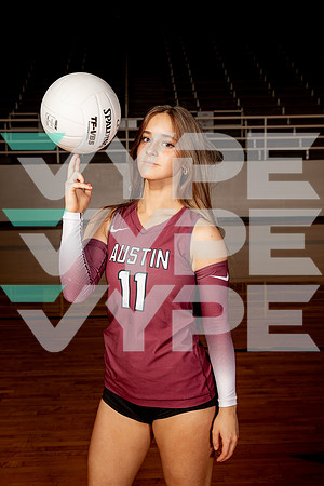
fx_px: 675
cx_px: 162
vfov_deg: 39.6
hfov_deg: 27.0
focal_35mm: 50
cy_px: 243
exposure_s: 1/250
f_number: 8
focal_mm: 50
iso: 100
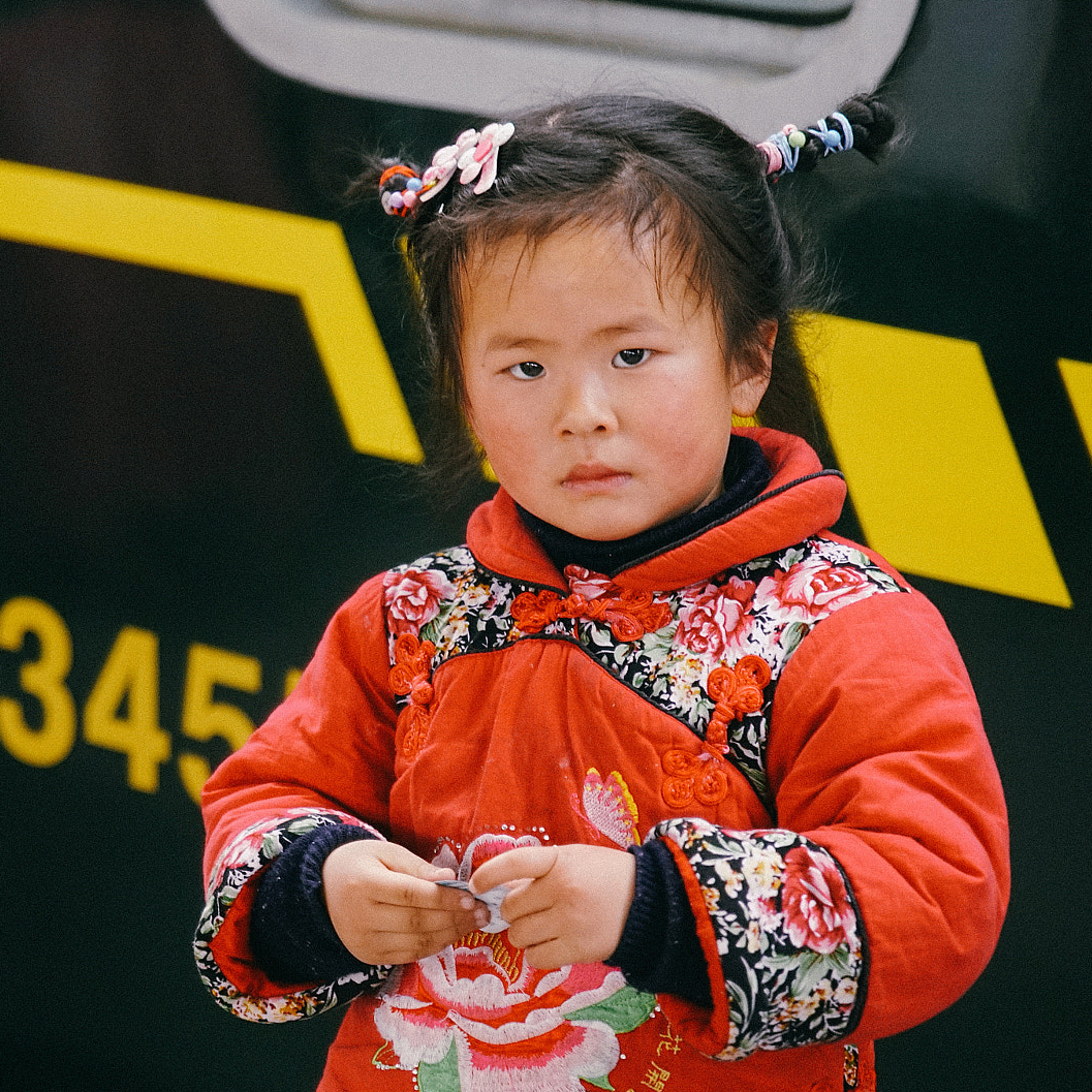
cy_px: 757
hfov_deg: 19.3
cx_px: 548
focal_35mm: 90
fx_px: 3212
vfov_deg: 19.2
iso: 1250
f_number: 2.8
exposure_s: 1/250
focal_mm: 70
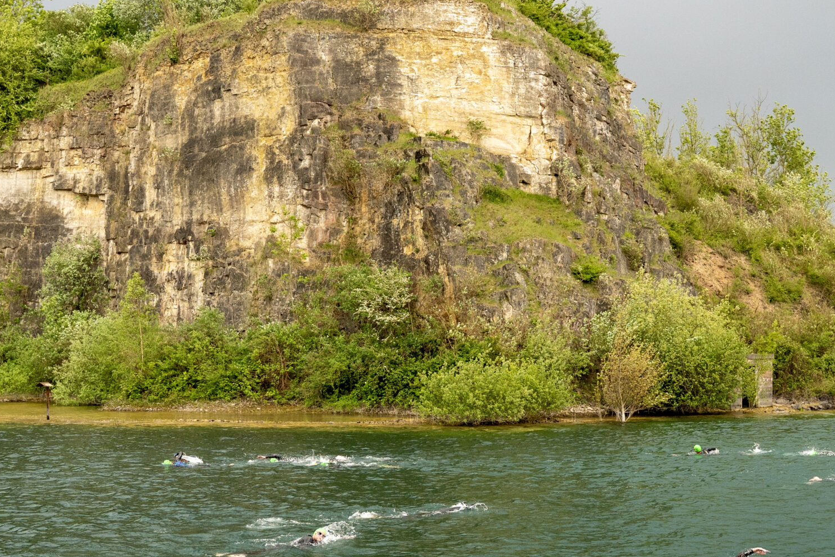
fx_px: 1113
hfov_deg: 41.1
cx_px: 458
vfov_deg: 28.1
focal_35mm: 48
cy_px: 321
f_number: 3.5
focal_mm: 28
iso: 1250
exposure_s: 1/2000
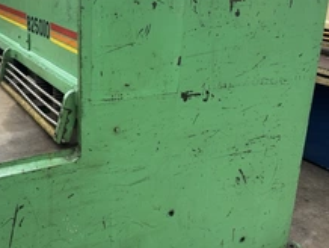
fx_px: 419
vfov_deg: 32.7
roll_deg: -0.5
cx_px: 91
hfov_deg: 41.9
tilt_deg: -19.3
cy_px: 89
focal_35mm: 44
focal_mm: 6.76
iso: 160
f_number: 1.78
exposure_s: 1/60
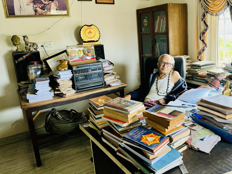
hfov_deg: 55.8
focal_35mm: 32
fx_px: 215
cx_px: 152
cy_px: 72
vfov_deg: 44.0
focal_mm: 6.86
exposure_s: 1/100
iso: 200
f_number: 1.78
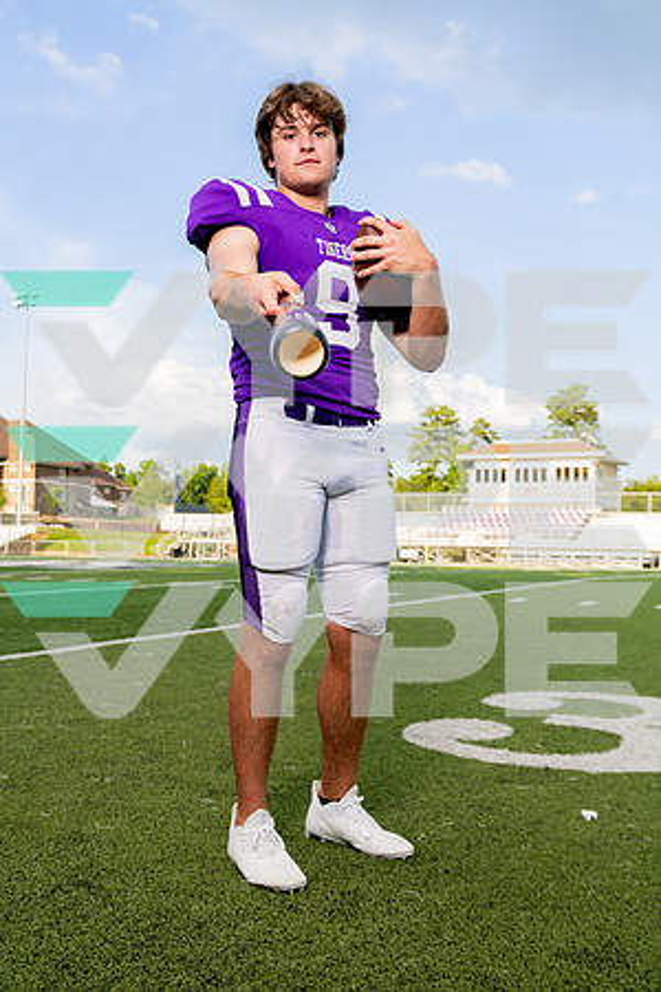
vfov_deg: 54.4
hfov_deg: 37.9
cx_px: 330
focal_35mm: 35
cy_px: 496
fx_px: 964
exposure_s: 1/500
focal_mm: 35
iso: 200
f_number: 5.6
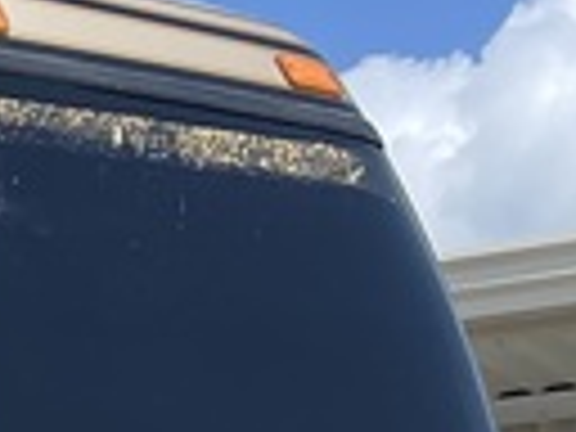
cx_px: -999
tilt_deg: +1.2
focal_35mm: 208
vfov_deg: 6.6
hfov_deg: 8.4
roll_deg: -0.4
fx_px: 3461
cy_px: 1166
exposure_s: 1/3663
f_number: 1.6
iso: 32
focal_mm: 5.1
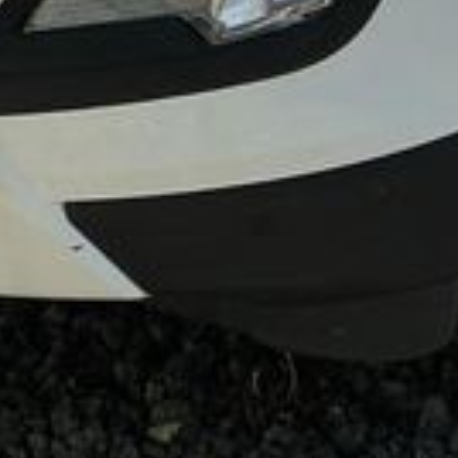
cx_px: 489
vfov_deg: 10.7
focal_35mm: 153
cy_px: -352
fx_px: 2290
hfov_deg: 11.3
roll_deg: +0.9
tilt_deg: -19.5
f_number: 1.8
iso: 25
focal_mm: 3
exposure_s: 1/1912
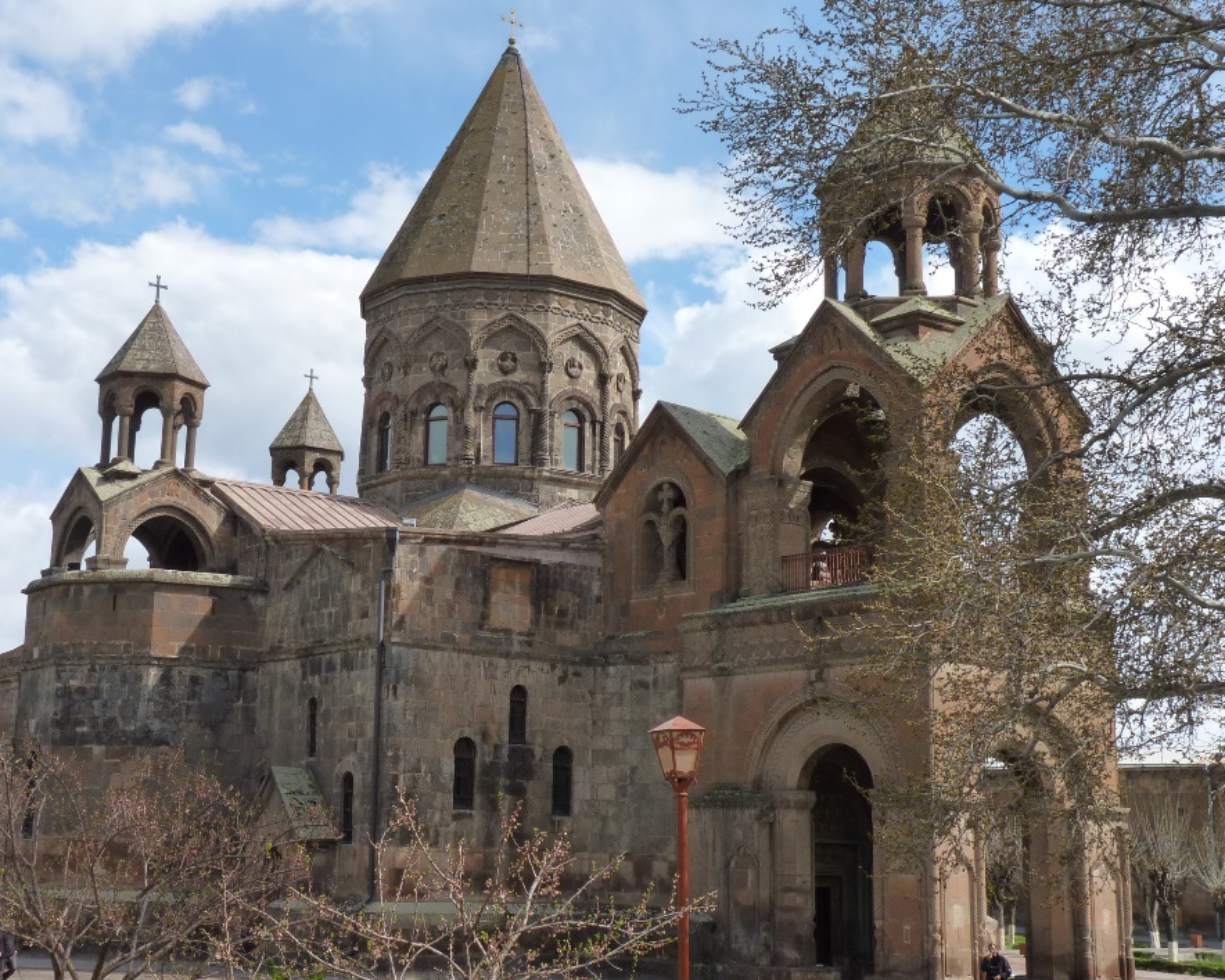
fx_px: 1885
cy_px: 462
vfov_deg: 29.1
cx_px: 522
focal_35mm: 52
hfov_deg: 35.9
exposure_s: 1/250
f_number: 5.6
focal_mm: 8.2
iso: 125
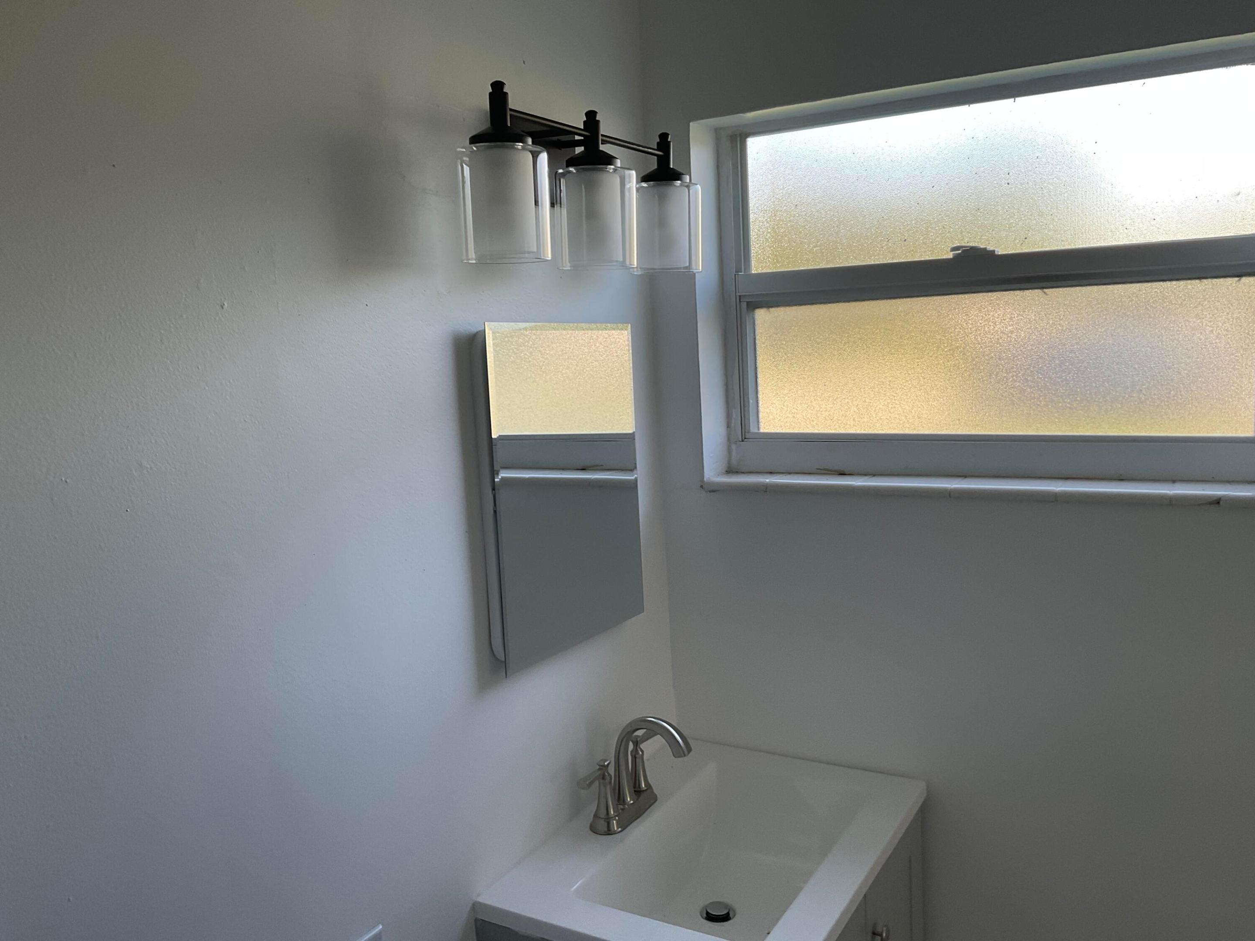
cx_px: 628
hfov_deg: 61.7
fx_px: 1051
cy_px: 470
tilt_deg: -7.4
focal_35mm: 29
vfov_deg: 48.2
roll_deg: +5.0
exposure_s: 1/122
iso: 25
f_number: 1.8
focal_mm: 3
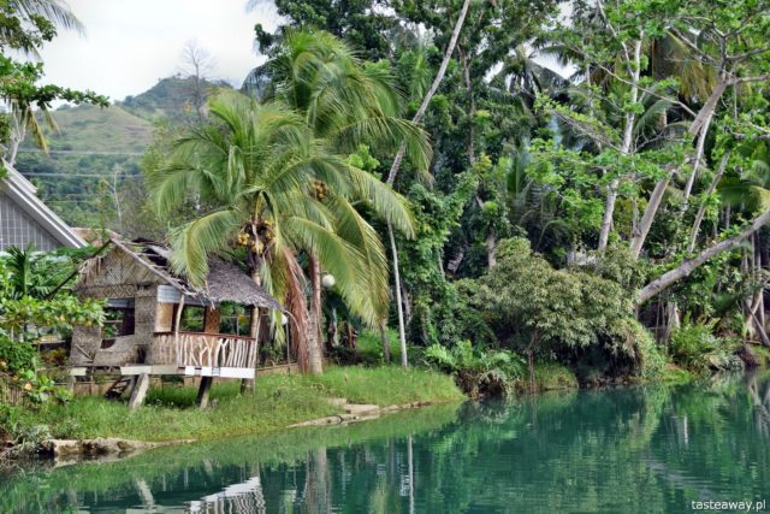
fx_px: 1476
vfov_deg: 19.7
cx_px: 385
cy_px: 257
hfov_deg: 29.2
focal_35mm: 69
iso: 400
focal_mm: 46
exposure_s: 1/250
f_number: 8
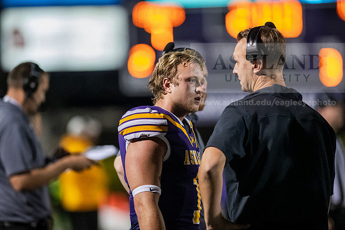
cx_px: 172
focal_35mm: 300
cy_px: 115
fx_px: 2876
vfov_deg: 4.6
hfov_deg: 6.9
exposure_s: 1/800
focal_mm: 300
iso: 6400
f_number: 2.8
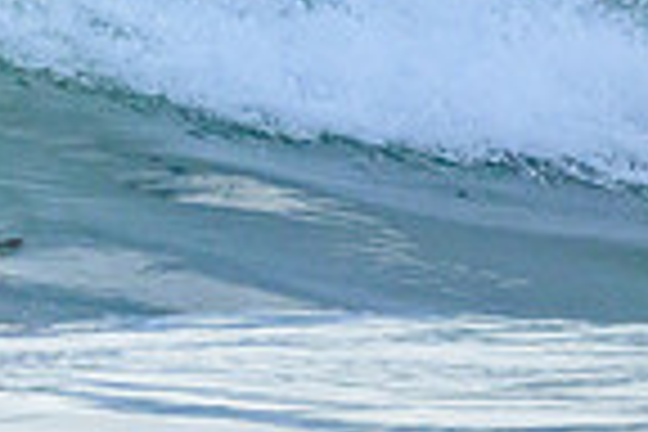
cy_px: -349
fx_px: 79932
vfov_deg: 0.3
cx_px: -413
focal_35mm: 4441
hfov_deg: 0.5
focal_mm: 800
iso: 800
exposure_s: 1/2500
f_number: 6.3
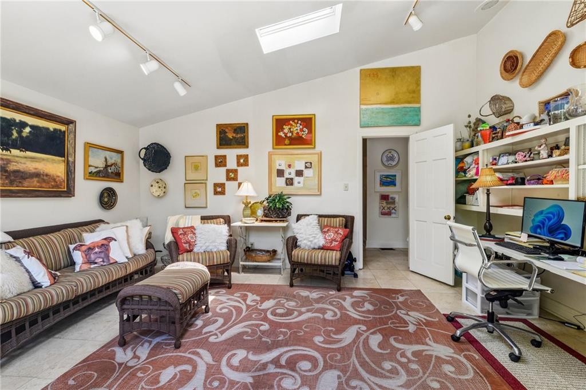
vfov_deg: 73.7
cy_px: 195
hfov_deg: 96.8
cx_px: 293
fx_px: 260
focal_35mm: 16
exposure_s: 1/15
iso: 400
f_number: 13
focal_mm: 16
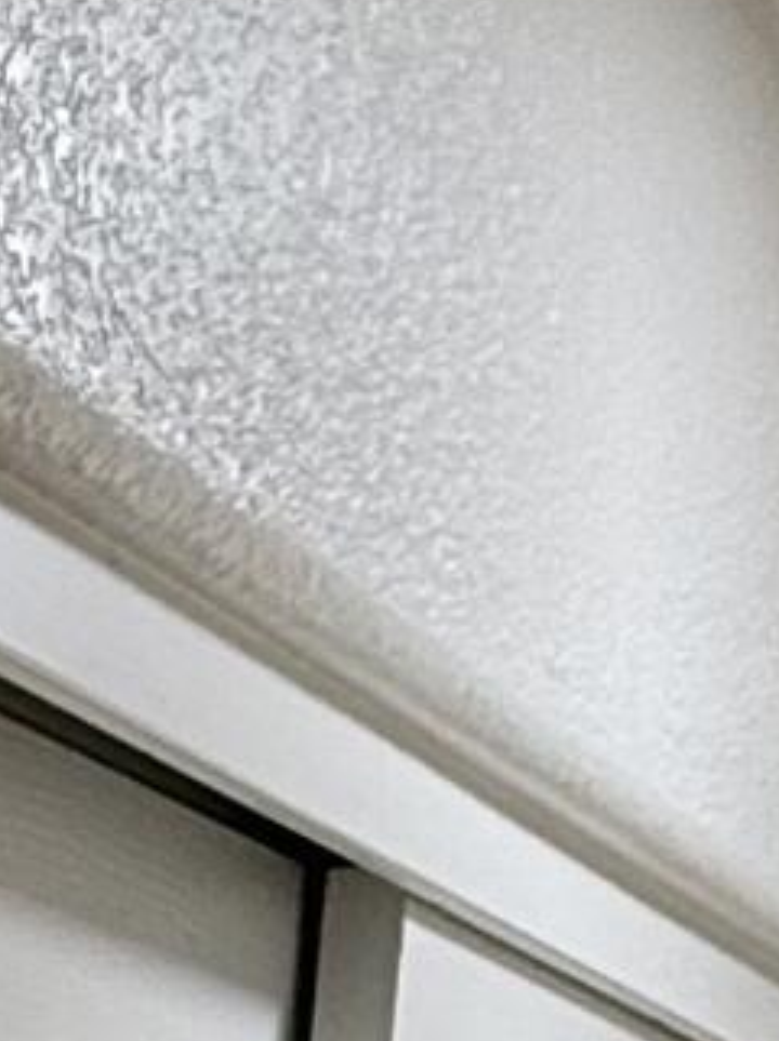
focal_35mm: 131
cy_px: 2562
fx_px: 3939
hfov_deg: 9.1
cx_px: -1535
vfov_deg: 11.9
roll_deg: +0.9
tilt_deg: -11.6
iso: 125
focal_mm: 2.22
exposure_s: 1/120
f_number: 2.2
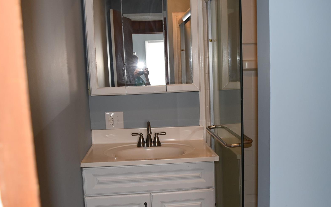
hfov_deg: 47.4
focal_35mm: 42
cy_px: 130
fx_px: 376
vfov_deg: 30.6
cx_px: 189
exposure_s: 1/100
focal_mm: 21
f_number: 5
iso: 800
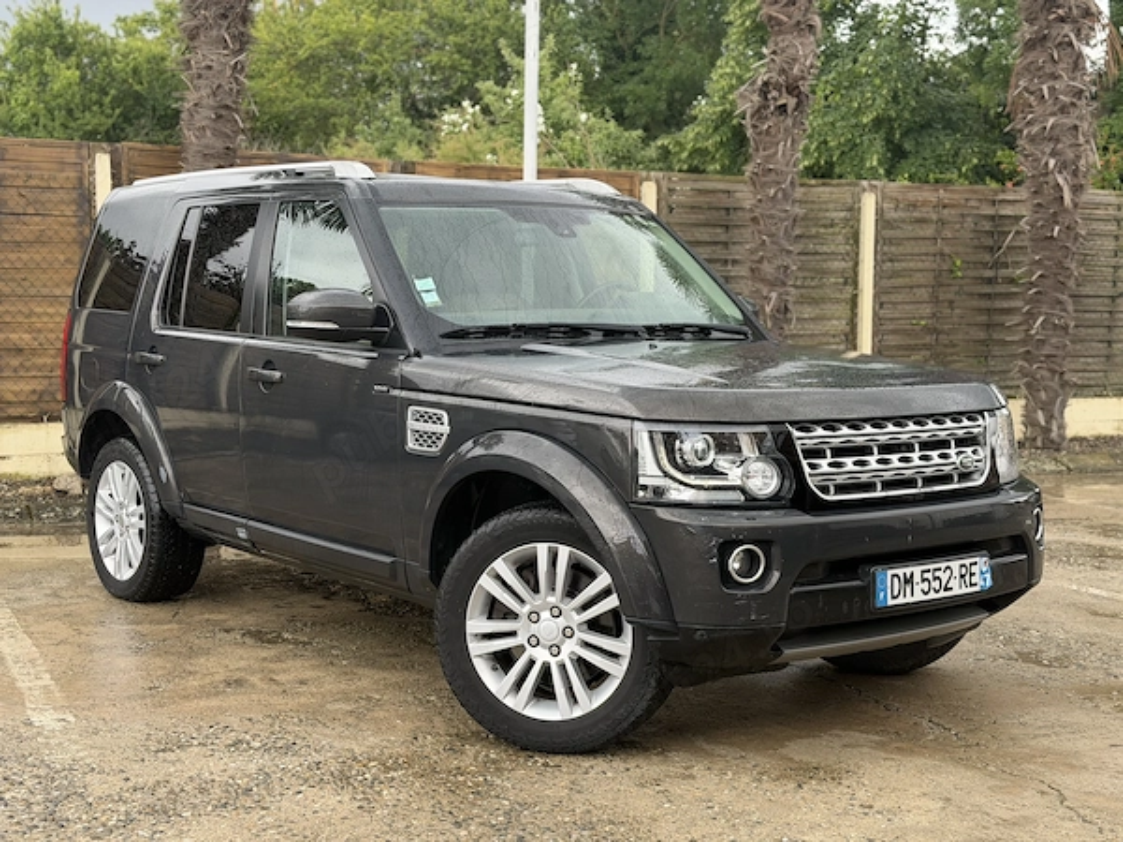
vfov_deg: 30.3
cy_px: 421
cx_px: 562
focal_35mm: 48
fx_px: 1557
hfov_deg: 39.7
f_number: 1.78
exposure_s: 1/553
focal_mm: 6.76
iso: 80
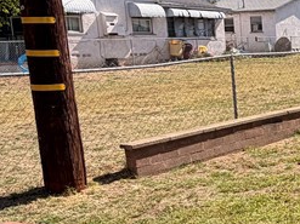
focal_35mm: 58
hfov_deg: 24.7
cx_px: 463
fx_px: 502
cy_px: 104
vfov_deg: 25.2
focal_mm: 2.22
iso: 25
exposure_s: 1/770
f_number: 2.2
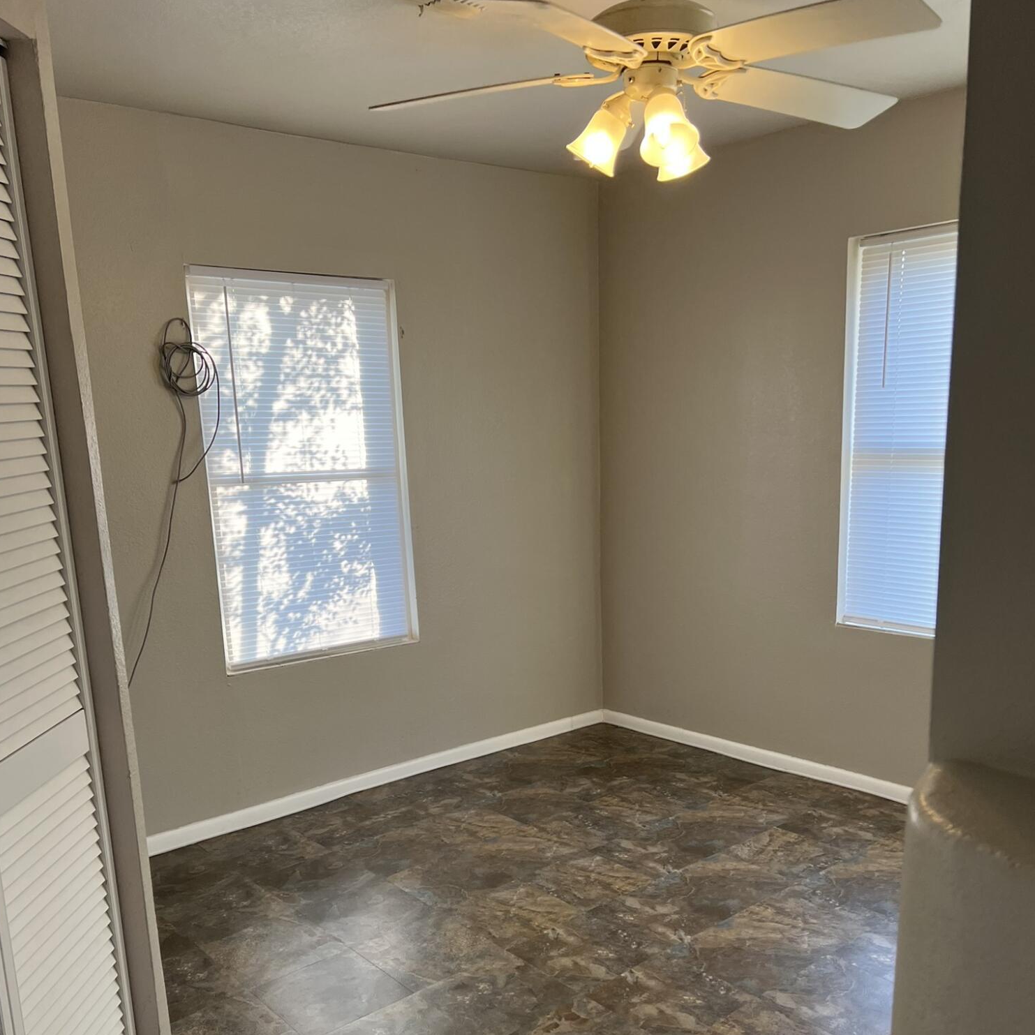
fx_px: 1049
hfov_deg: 52.5
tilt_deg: -12.5
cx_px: 515
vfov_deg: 51.9
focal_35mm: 31
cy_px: 652
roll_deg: +1.6
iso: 100
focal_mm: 5.7
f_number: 1.5
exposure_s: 1/120
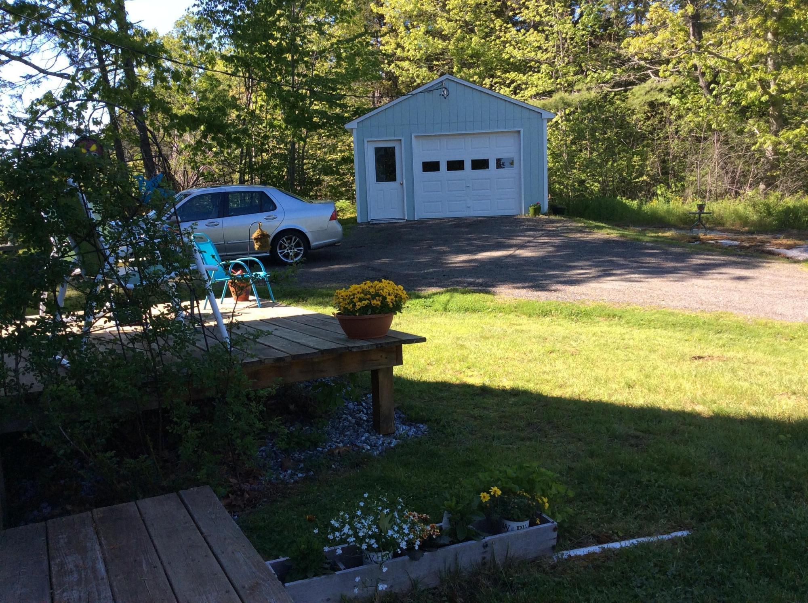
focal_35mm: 32
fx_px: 746
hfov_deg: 56.9
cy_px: 302
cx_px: 404
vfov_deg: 44.0
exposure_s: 1/436
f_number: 2.4
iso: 32
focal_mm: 3.3
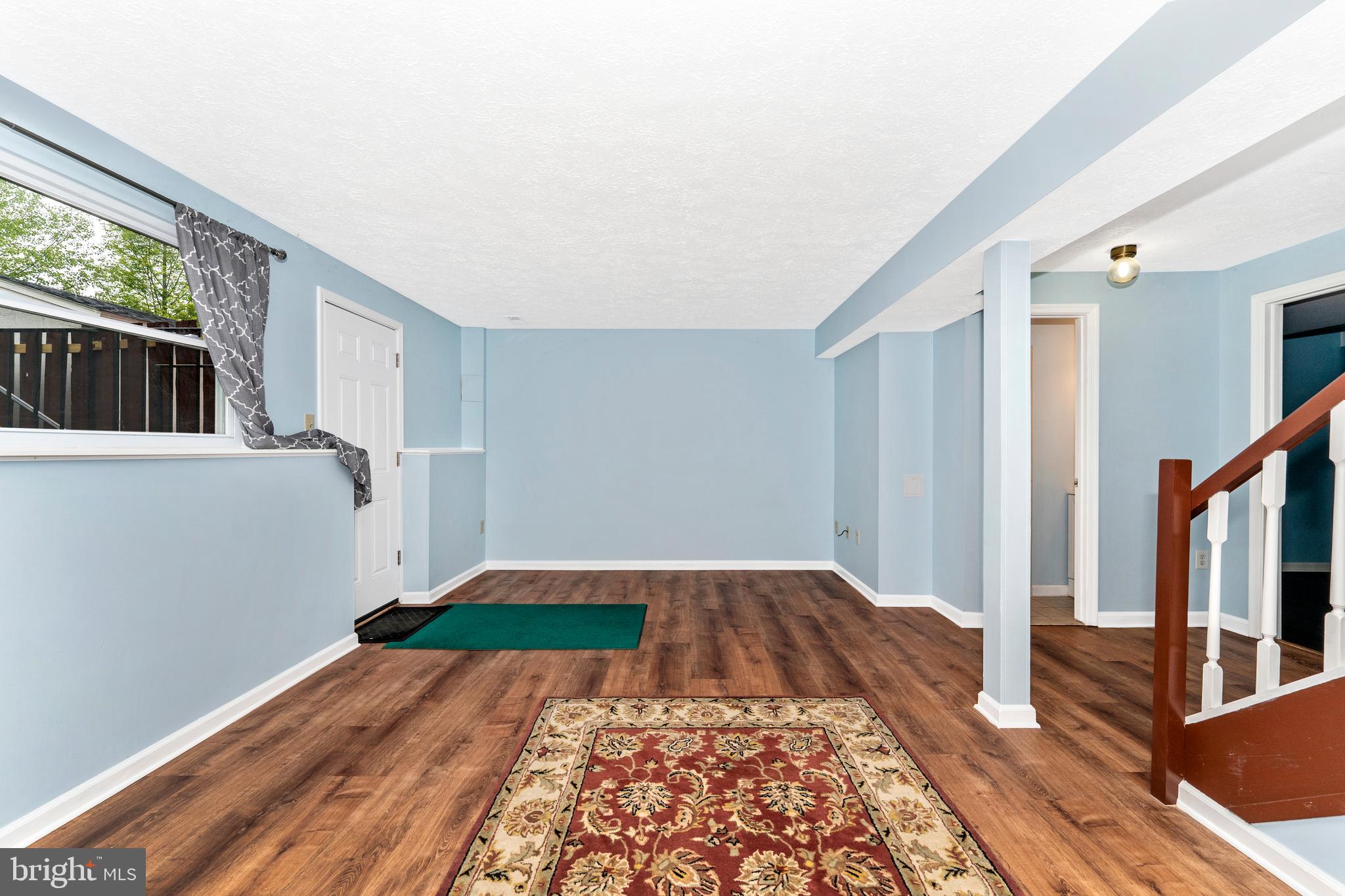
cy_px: 448
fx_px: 523
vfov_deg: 81.2
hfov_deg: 104.3
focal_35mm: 14
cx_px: 672
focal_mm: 14
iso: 320
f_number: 7.1
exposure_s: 1/100
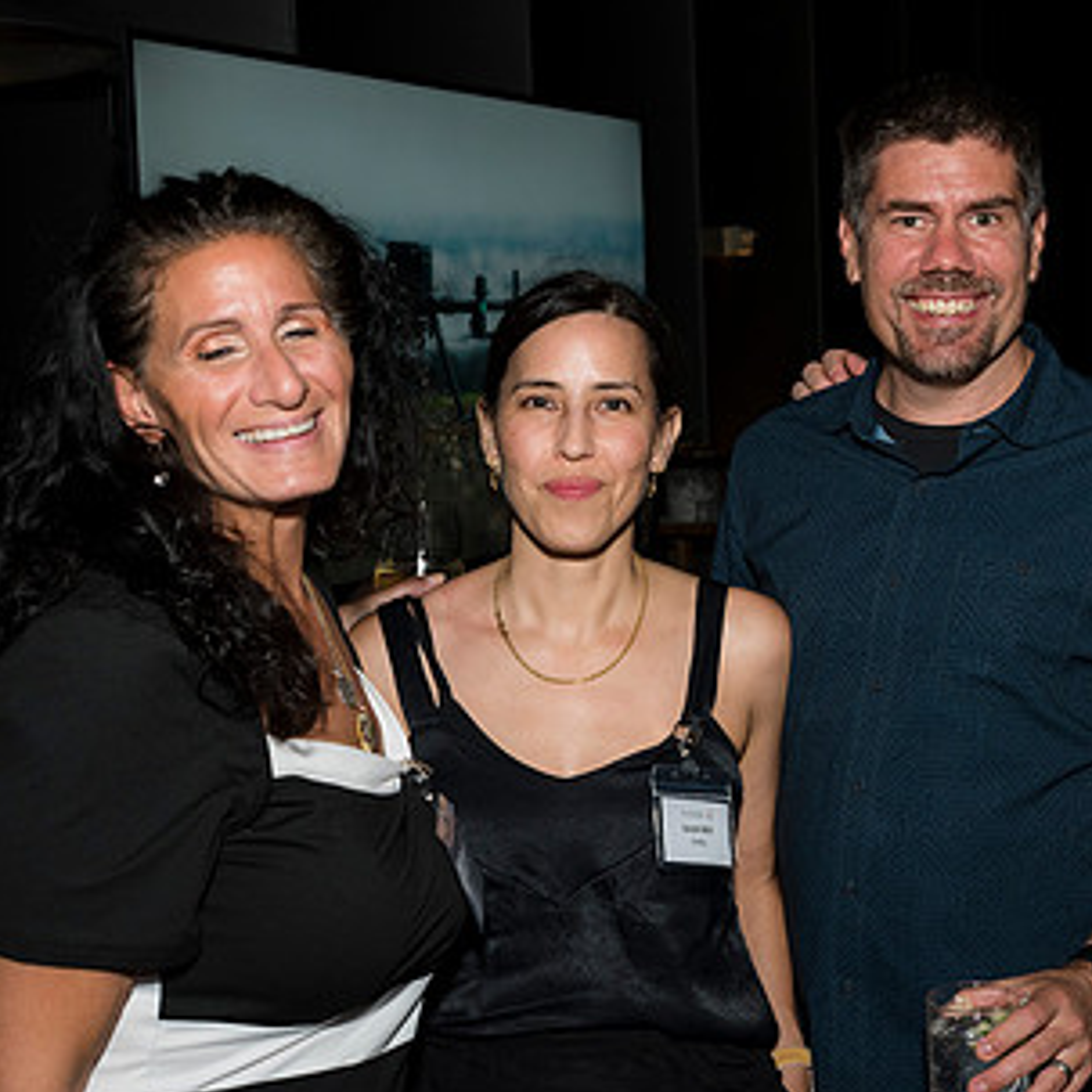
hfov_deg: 29.7
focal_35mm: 57
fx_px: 2034
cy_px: 564
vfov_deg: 30.0
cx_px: 782
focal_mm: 35
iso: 800
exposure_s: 1/125
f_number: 5.6
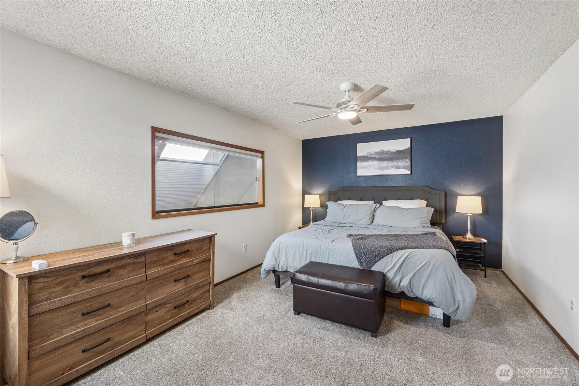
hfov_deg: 100.4
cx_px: 290
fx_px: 241
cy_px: 193
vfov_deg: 77.3
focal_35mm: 15
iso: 250
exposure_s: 1/5
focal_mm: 10
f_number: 9
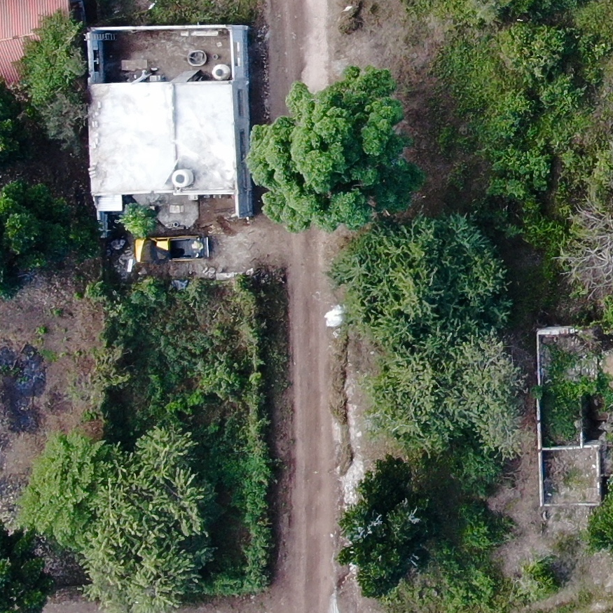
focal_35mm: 97
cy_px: 153
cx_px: 767
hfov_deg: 17.0
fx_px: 1943
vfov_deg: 17.8
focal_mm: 4.39
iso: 100
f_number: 2.8
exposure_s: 1/240
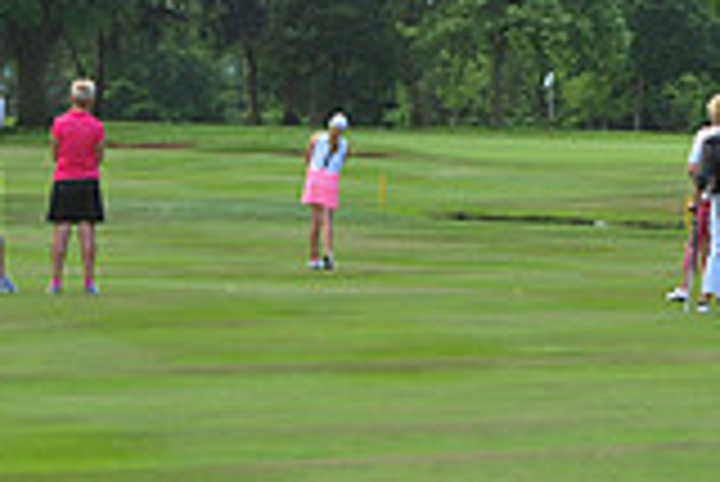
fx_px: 9068
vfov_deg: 3.0
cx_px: 230
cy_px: -351
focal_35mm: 453
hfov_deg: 4.5
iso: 320
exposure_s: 1/500
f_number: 5.6
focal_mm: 125
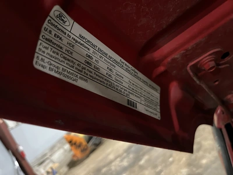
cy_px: 88
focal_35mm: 26
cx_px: 116
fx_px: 175
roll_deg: +35.4
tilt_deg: -1.4
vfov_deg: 53.1
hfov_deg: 67.3
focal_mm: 5.1
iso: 1000
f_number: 1.6
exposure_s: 1/30
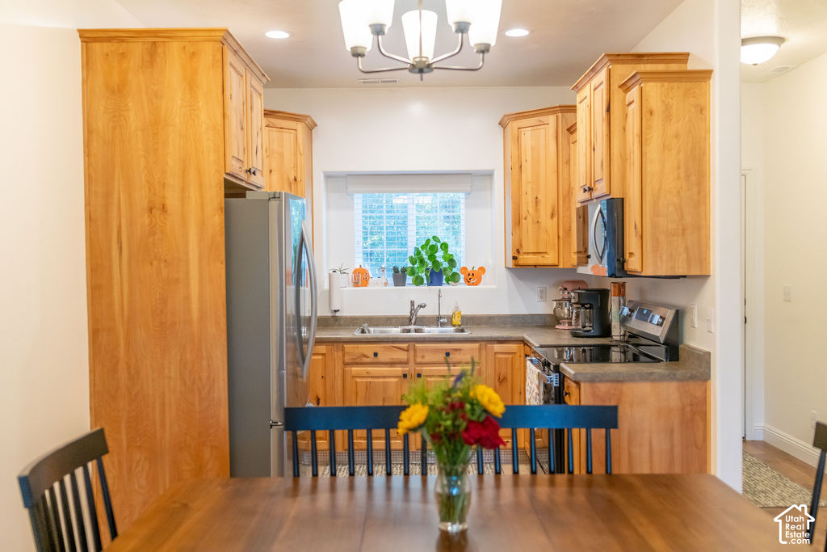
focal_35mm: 35
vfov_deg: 37.9
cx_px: 414
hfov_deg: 54.4
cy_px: 276
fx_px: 804
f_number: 3.2
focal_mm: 35
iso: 800
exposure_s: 1/250
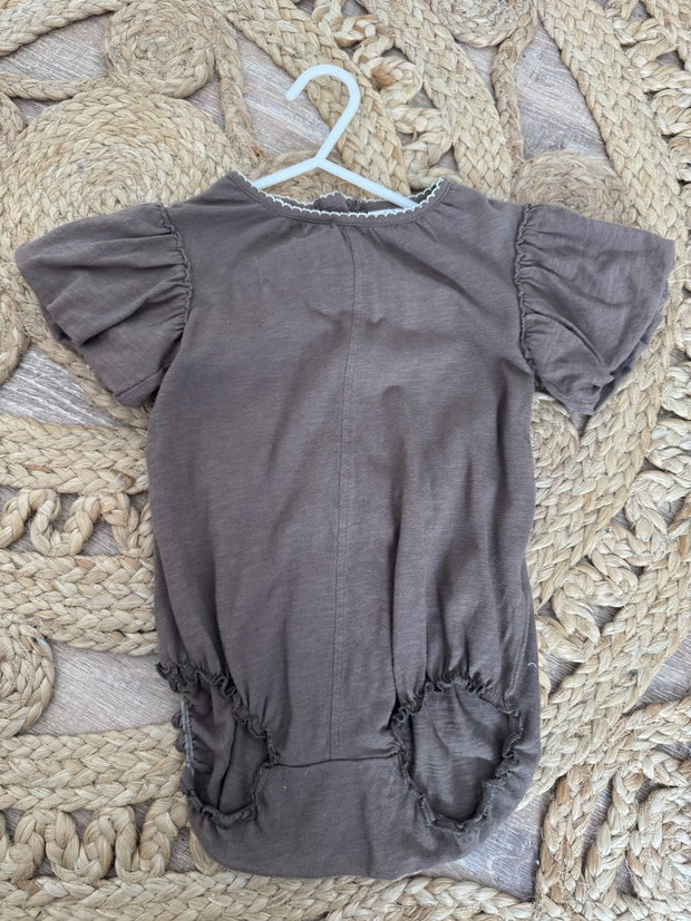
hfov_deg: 56.8
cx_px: 346
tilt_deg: -81.0
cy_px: 460
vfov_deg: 71.6
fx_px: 639
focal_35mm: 24
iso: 160
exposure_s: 1/50
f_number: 1.78
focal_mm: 6.76
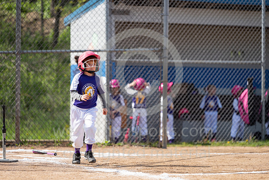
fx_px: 1233
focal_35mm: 165
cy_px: 90
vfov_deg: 8.3
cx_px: 134
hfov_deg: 12.4
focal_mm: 165
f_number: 3.2
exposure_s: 1/2000
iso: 200
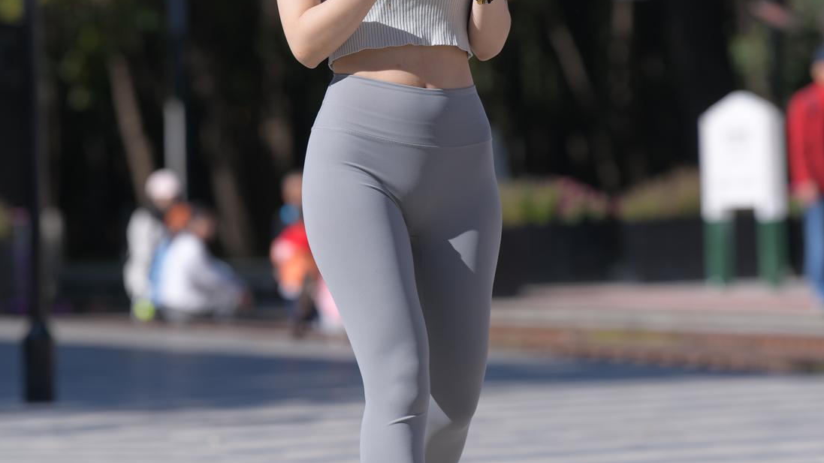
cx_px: 412
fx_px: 6882
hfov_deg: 6.9
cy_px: 239
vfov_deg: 3.9
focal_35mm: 315
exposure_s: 1/1000
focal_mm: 200
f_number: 5
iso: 140
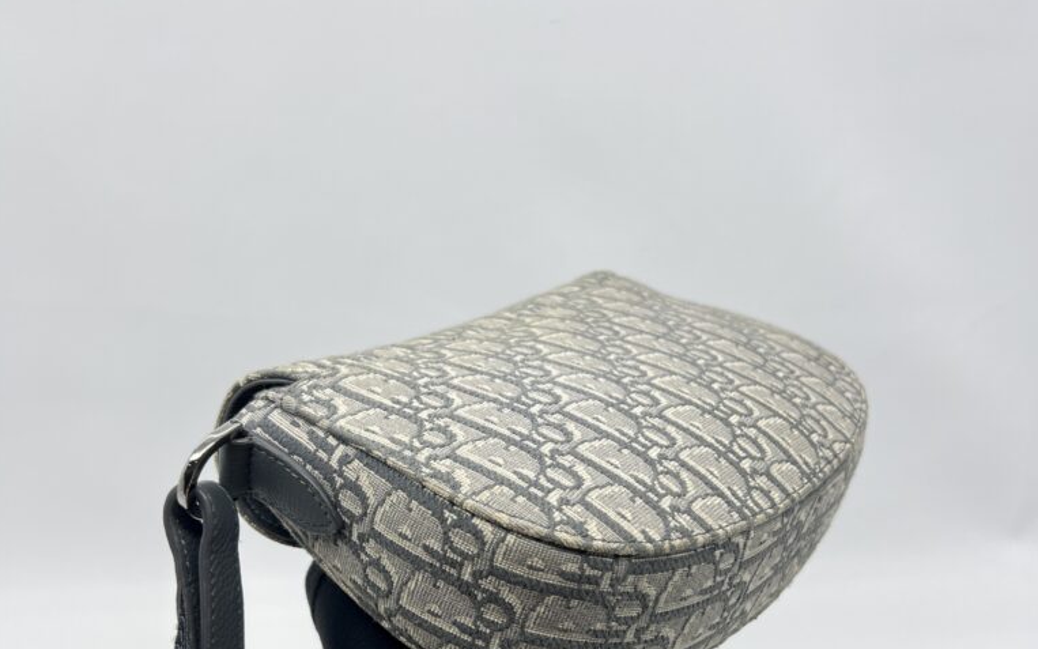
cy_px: 507
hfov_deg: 52.7
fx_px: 1047
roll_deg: -0.3
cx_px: 517
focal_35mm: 37
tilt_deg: -27.3
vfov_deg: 33.6
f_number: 1.5
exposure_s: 1/113
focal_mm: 5.7
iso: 32
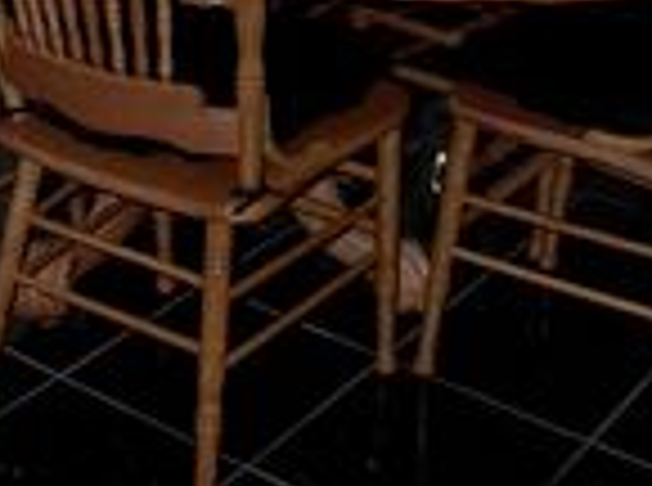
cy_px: -76
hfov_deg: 23.3
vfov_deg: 16.8
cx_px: 229
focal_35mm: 84
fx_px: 1578
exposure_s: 1/64.2
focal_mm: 7.13
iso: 100
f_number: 2.04
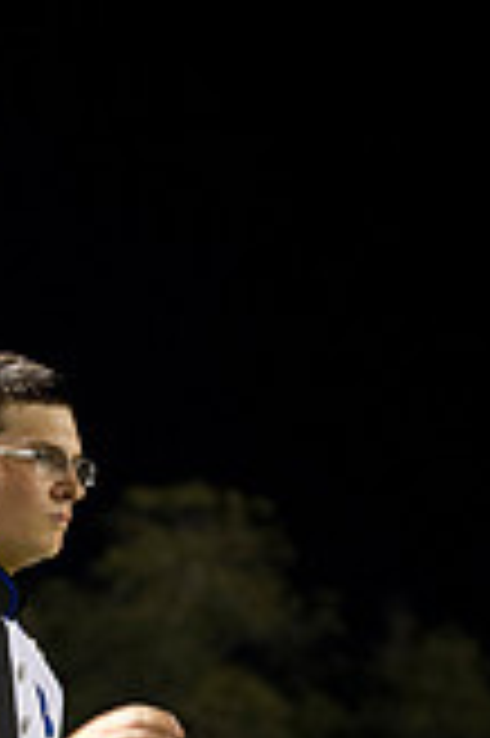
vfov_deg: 9.9
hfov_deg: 6.6
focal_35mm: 206
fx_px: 4214
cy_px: 788
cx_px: 101
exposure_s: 1/125
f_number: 3.2
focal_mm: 75
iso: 3200
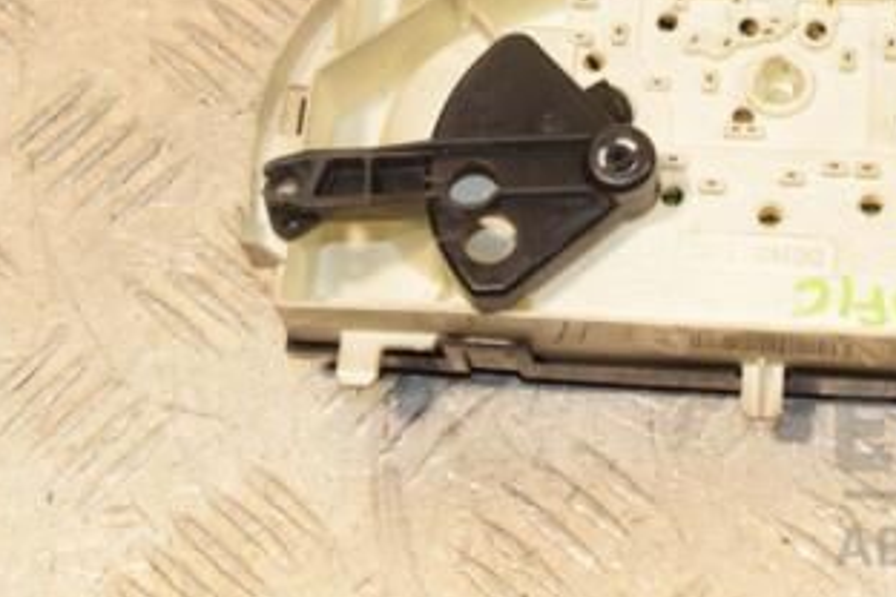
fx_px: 2513
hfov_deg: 19.9
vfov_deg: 13.4
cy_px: 46
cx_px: 781
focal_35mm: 101
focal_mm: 35
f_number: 10
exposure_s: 1/200
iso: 1600
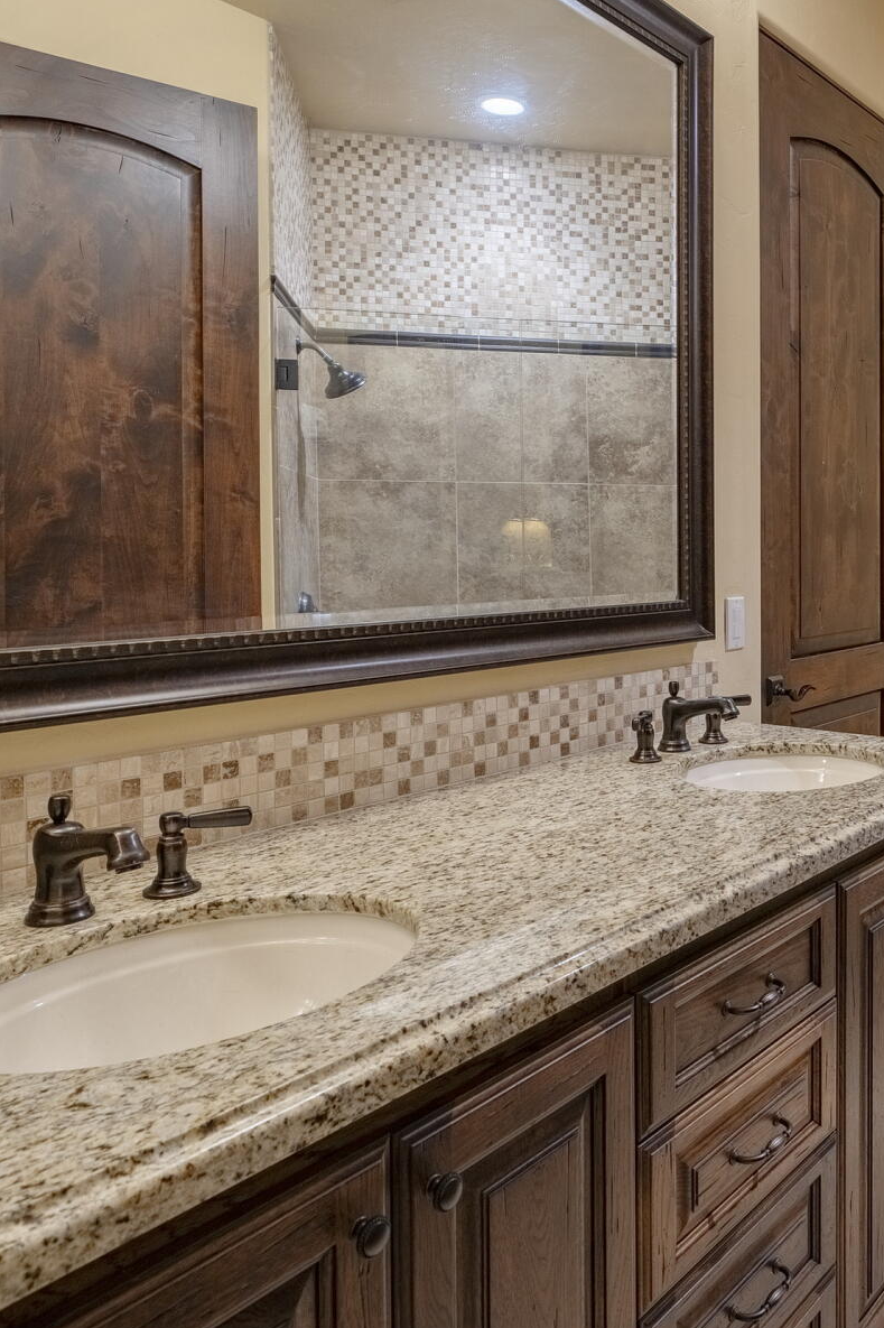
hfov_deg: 44.8
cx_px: 744
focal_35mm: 27
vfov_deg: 67.0
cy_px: 555
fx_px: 995
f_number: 9
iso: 200
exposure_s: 1/40
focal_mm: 16
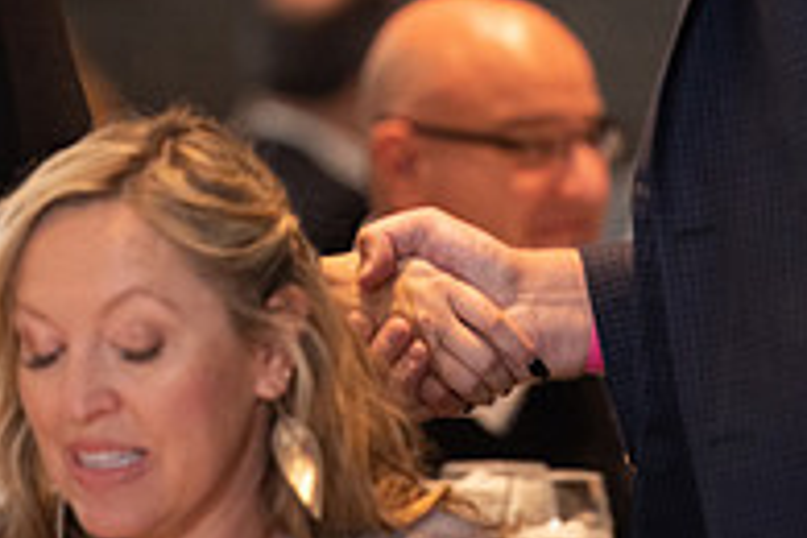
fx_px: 13337
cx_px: 360
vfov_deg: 2.3
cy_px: -209
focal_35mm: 595
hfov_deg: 3.5
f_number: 4
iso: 1000
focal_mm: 200
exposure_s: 1/200
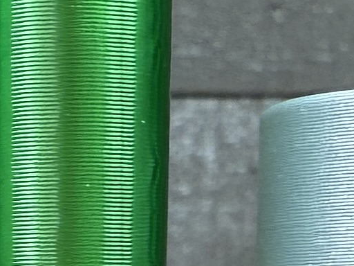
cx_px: 132
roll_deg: -0.6
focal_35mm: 189
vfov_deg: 7.2
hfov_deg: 10.5
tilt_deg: -8.9
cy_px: 702
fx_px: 1933
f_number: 2.2
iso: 80
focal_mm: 2.22
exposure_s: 1/99
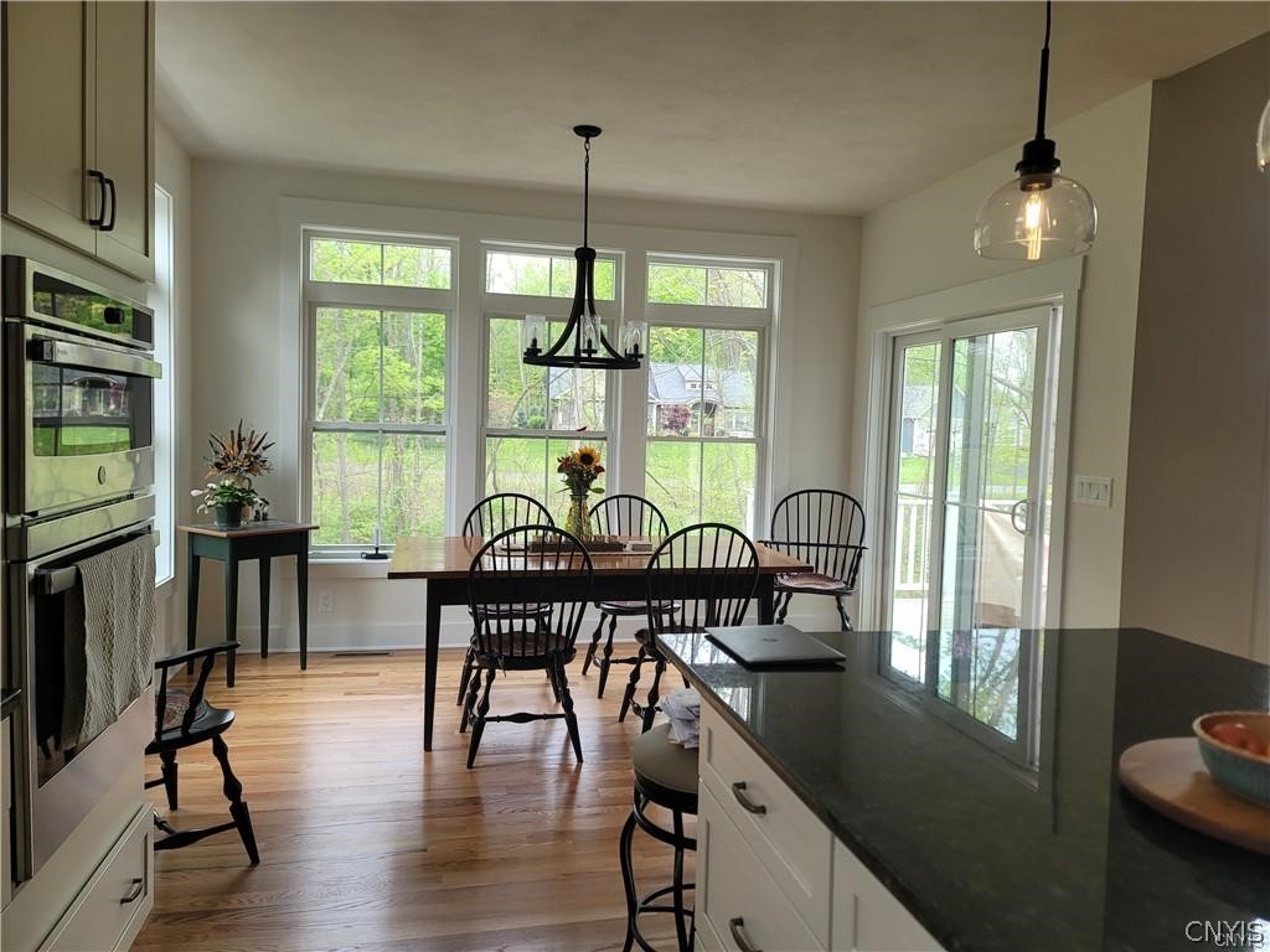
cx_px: 635
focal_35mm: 25
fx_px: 917
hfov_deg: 69.4
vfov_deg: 54.9
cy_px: 476
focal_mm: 7
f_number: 1.8
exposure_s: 1/120
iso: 50
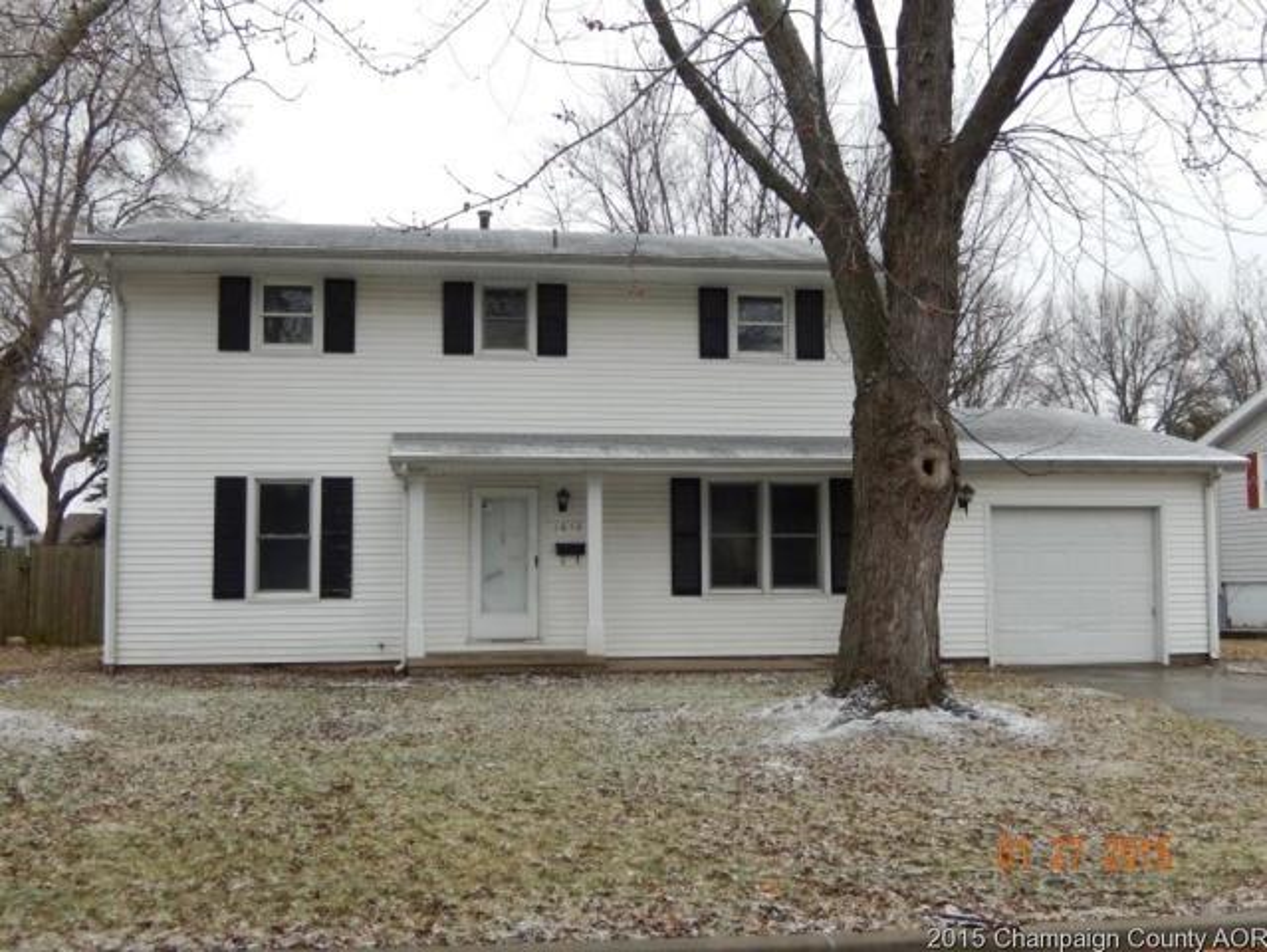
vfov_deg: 39.7
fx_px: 1318
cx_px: 634
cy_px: 476
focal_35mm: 36
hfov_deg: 51.3
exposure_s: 1/250
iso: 125
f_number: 4
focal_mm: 6.5
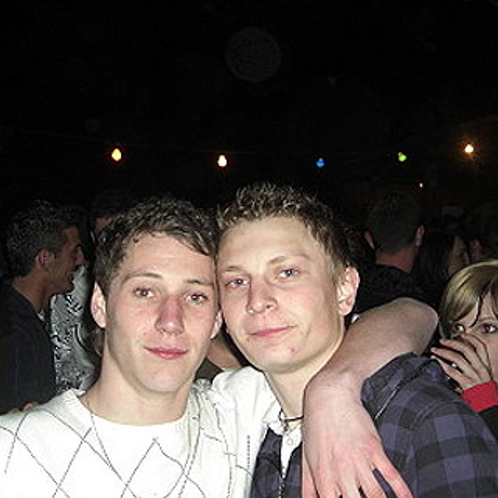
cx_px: 181
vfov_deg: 30.5
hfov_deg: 30.4
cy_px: 224
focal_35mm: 56
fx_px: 911
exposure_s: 1/60
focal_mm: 7.9
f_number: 2.8
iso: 200
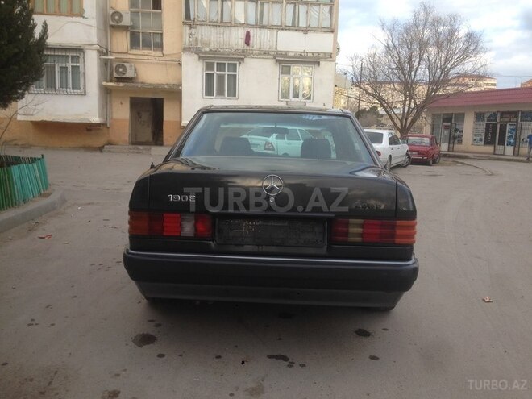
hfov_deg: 55.4
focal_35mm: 33
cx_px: 266
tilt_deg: -8.3
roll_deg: -2.8
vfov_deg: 42.9
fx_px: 507
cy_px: 200
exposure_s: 1/127
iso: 50
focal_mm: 4.12
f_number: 2.4
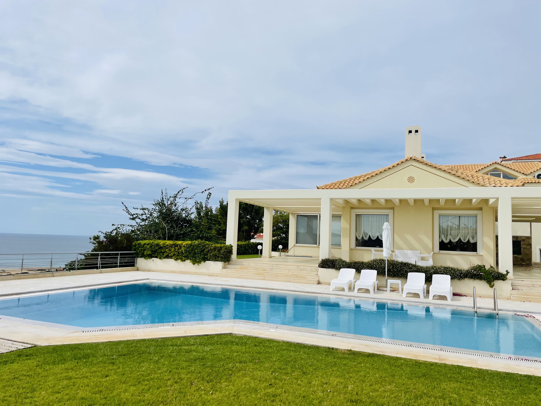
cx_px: 270
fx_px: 406
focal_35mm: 26
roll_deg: -2.5
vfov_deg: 53.1
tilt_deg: +5.7
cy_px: 203
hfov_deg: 67.3
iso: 32
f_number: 1.6
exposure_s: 1/8403
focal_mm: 4.2
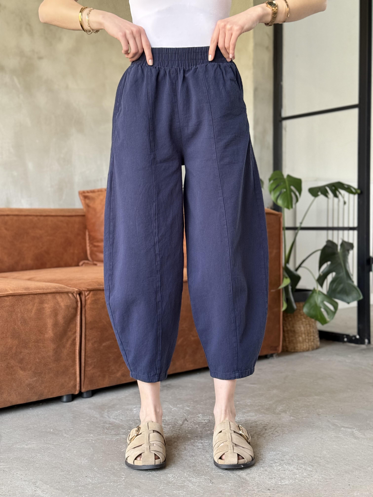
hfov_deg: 30.3
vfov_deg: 39.7
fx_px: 690
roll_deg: +0.3
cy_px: 248
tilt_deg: -2.0
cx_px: 186
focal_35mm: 48
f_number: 1.78
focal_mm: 6.76
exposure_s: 1/47
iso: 250
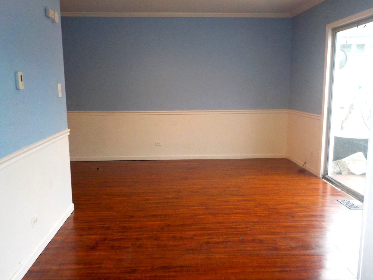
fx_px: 323
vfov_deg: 46.8
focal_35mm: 30
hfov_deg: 60.0
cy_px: 140
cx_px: 186
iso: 400
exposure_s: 1/30
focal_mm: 4.1
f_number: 3.3
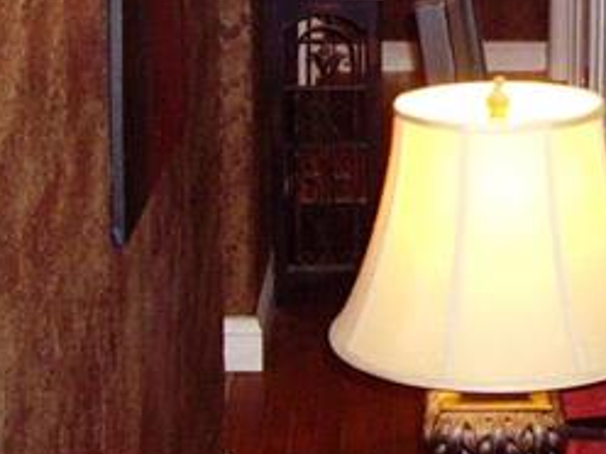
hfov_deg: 19.4
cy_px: -59
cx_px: 611
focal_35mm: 98
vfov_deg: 14.7
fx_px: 1716
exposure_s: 1/40
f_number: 2.7
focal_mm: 6.2
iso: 200
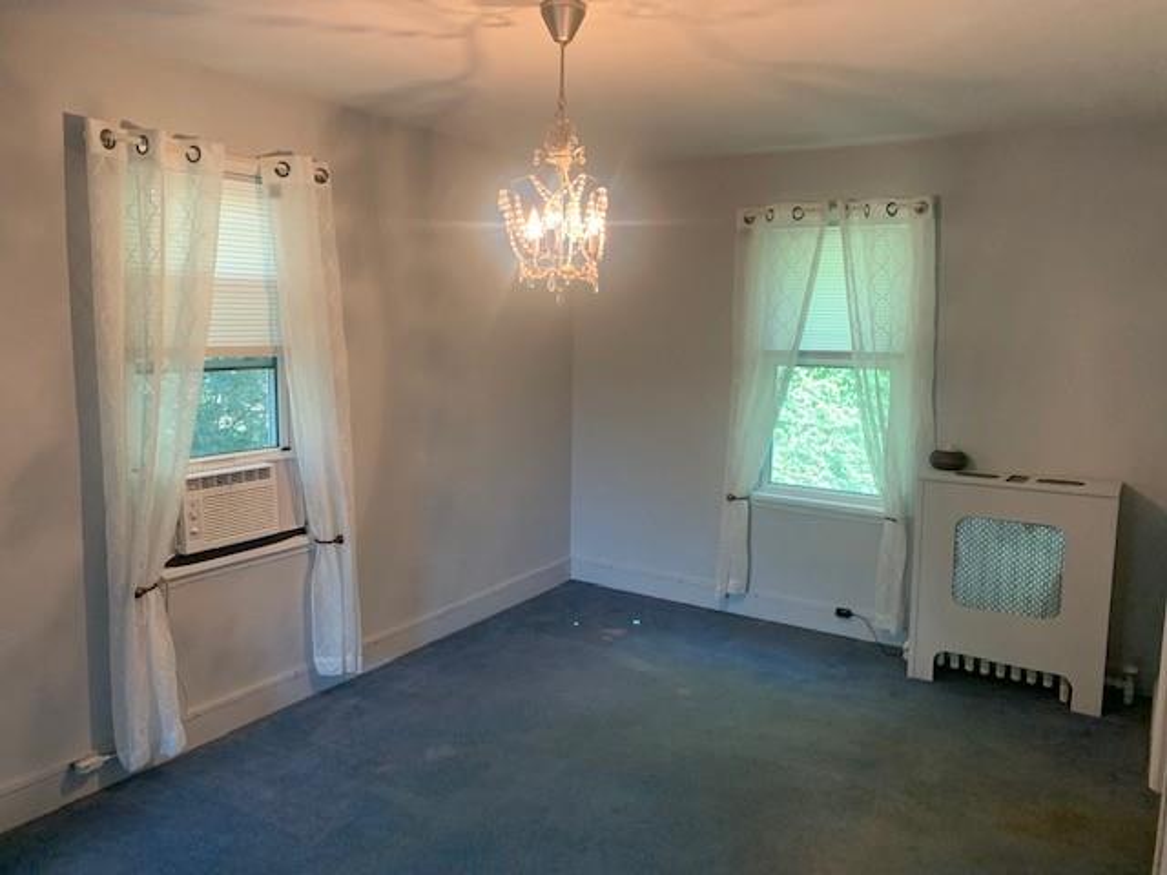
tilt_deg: -7.3
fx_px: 877
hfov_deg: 67.3
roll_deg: +0.6
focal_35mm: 26
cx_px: 584
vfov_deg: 53.1
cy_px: 438
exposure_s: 1/60
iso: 250
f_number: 1.8
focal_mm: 4.25
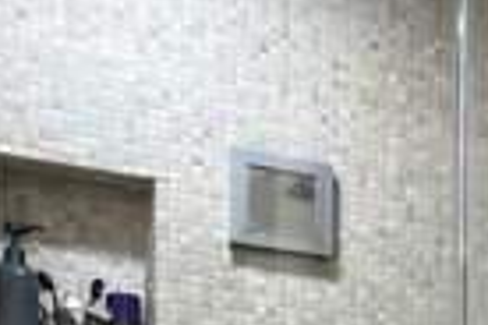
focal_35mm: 87
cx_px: 774
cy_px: 576
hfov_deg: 19.6
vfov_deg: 14.0
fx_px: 1179
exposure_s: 1/120
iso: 200
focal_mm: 6.86
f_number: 1.78
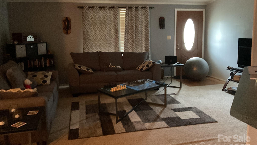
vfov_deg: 36.6
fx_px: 218
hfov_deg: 61.0
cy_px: 60
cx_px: 130
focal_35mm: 32
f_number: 1.8
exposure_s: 1/24
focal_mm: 3
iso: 640
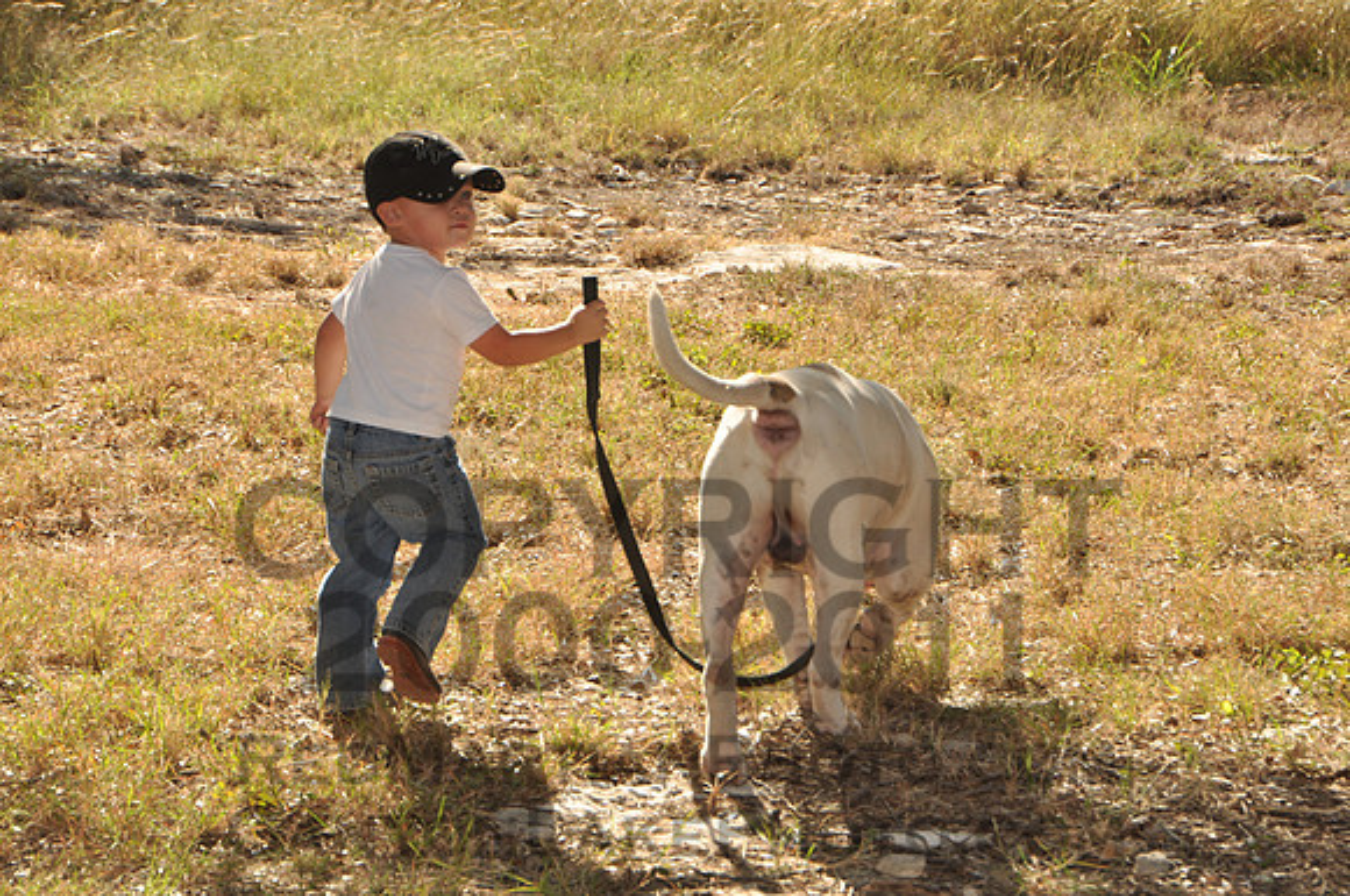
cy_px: 448
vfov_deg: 9.6
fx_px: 5336
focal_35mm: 142
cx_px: 675
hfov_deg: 14.4
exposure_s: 1/200
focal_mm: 95
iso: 200
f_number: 13
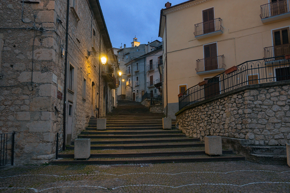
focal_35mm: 28
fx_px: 229
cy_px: 96
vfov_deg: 45.5
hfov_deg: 64.6
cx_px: 145
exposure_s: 1/6
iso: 200
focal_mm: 19
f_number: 6.3
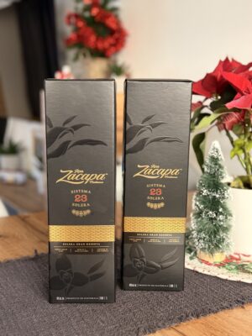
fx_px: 466
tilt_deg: -9.2
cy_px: 168
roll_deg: +0.5
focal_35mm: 48
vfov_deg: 39.7
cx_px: 126
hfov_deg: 30.3
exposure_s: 1/39
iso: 500
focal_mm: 6.76
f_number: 1.78
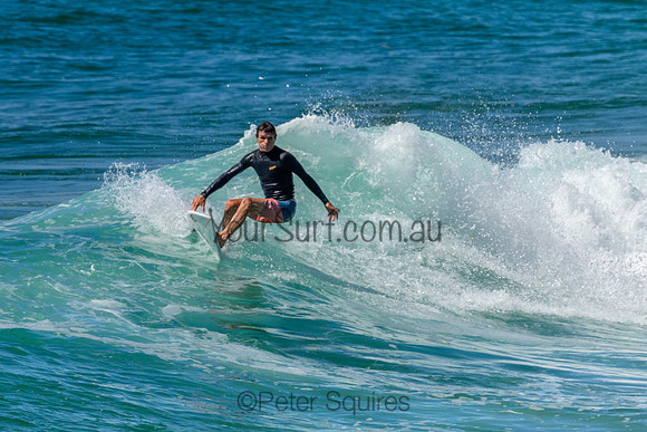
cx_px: 239
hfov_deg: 1.9
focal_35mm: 1101
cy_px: 183
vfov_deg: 1.3
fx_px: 19784
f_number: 11
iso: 720
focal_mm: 800
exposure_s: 1/2000
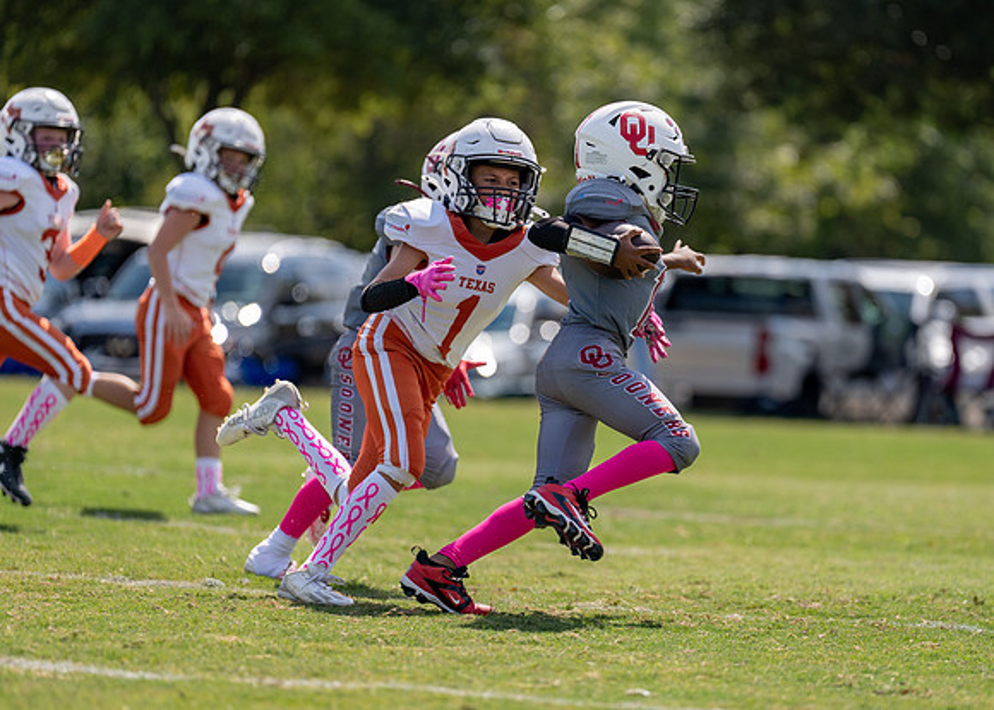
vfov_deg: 5.5
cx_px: 586
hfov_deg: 7.8
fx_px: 7322
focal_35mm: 259
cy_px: 383
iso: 125
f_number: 2.8
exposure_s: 1/2500
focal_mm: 200
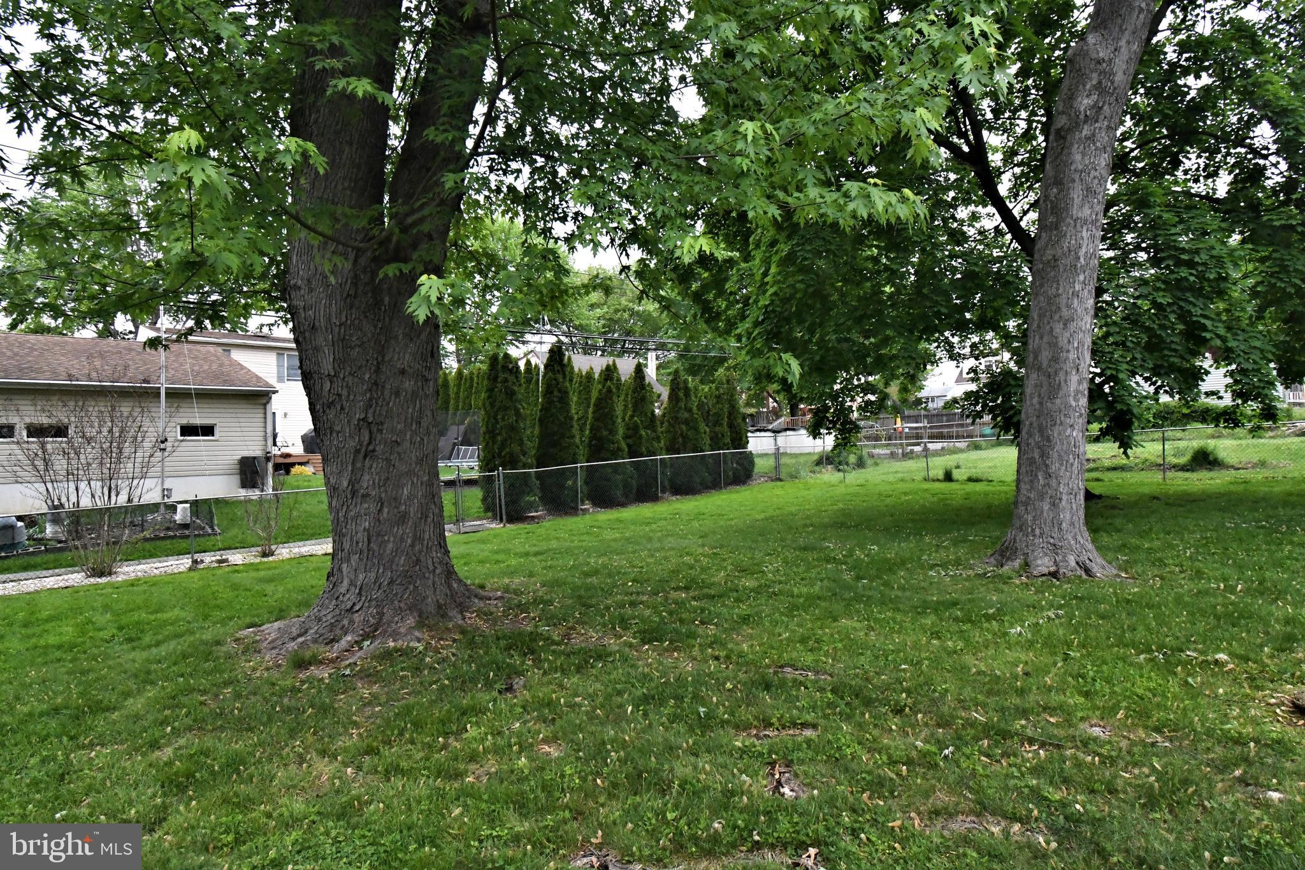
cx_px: 652
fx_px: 689
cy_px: 435
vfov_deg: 64.5
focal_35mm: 19
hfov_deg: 86.9
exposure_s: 1/2500
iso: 6400
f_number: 10
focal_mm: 13
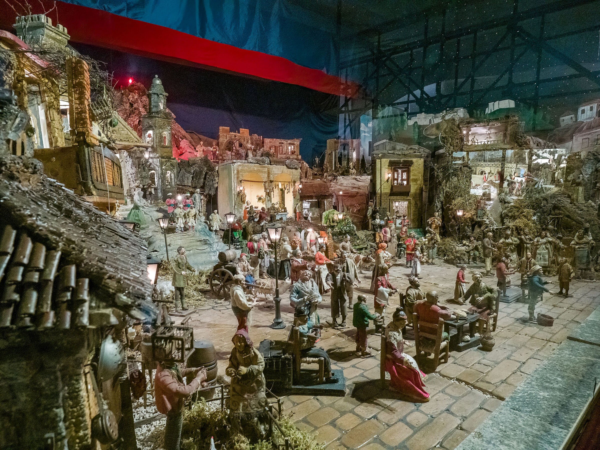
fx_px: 347
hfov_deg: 81.7
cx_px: 300
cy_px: 225
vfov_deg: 66.0
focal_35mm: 20
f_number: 5.6
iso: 6400
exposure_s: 1/15
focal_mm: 10
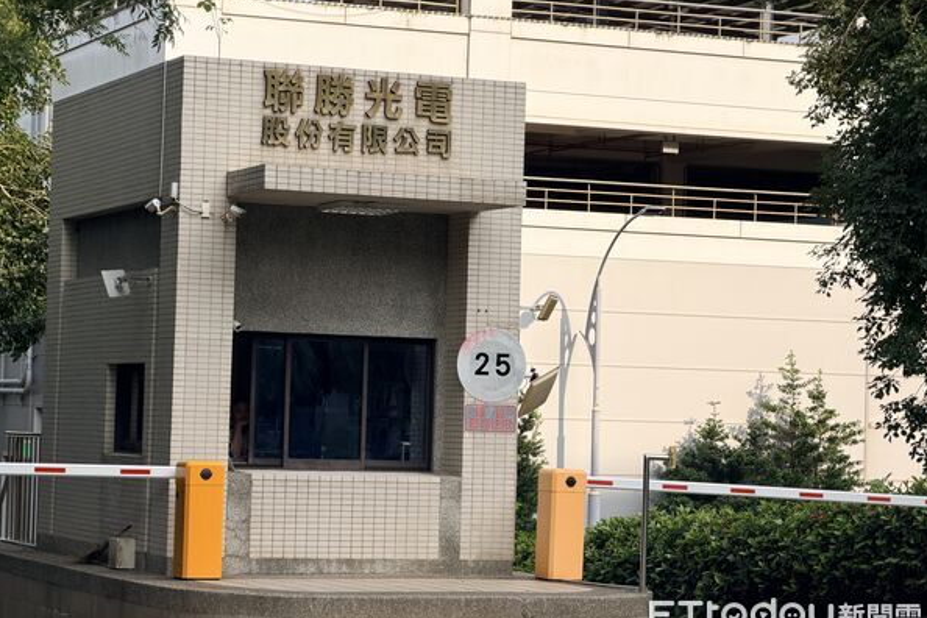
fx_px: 2704
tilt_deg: +1.2
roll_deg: -0.8
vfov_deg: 13.0
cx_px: 465
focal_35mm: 105
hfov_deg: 19.5
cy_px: 295
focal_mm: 16.89
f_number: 2.8
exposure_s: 1/638
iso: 25
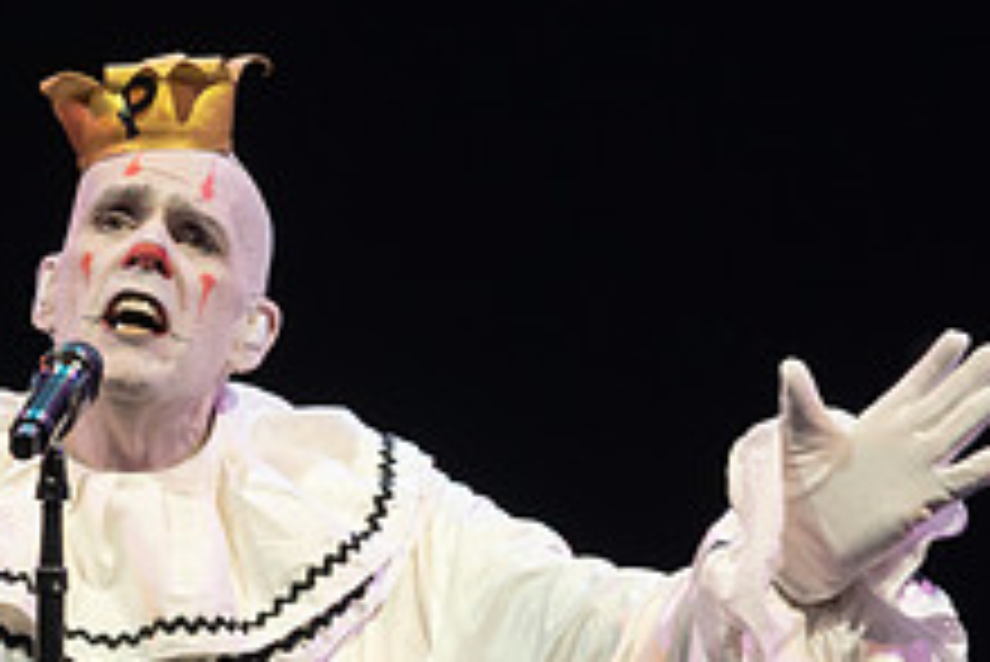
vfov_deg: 0.7
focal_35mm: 2115
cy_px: 262
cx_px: -168
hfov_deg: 1.0
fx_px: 58199
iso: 640
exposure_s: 1/320
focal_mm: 600
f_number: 6.3
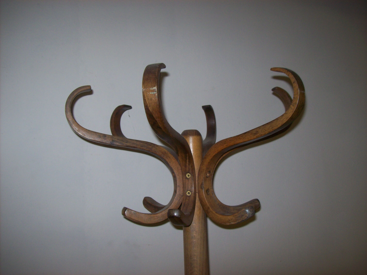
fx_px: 382
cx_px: 184
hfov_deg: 51.4
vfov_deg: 39.6
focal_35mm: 36
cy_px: 138
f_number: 2.7
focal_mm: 6
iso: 80
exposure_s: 1/64
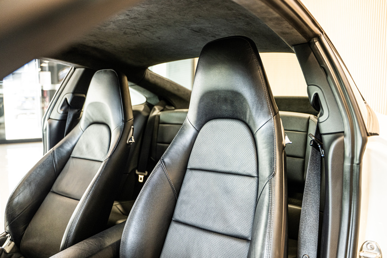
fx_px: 301
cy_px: 129
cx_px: 194
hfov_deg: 65.5
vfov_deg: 46.4
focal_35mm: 28
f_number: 2.8
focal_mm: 28
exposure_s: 1/125
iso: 1600
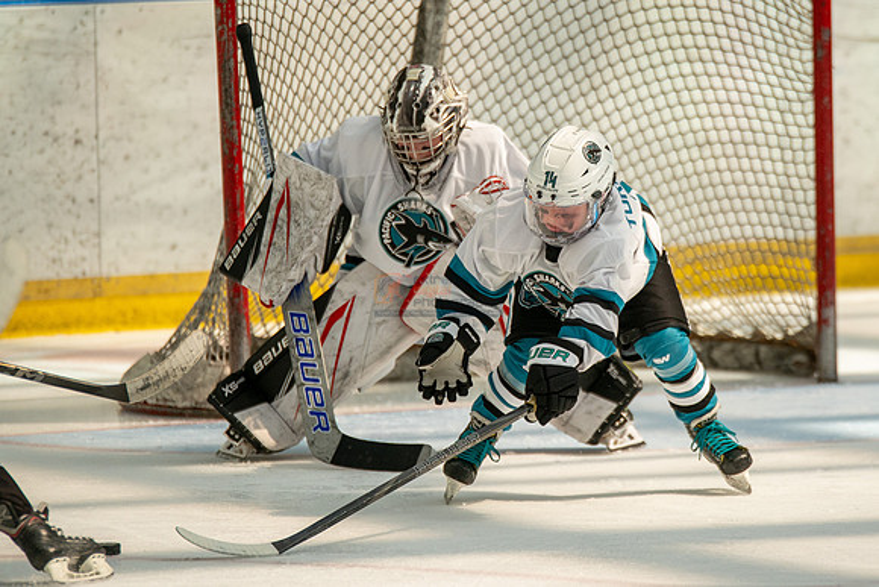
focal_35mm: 435
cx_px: 534
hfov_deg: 4.7
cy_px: 230
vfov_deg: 3.2
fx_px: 10619
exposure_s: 1/5000
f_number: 3.2
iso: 1600
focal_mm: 300
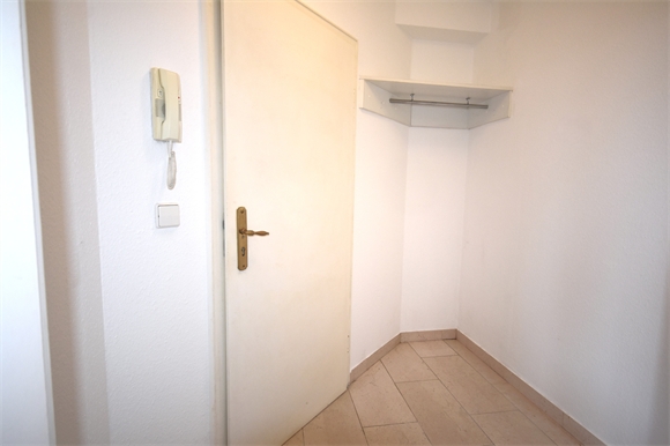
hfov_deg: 86.9
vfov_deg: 64.5
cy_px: 223
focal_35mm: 19
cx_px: 335
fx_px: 353
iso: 560
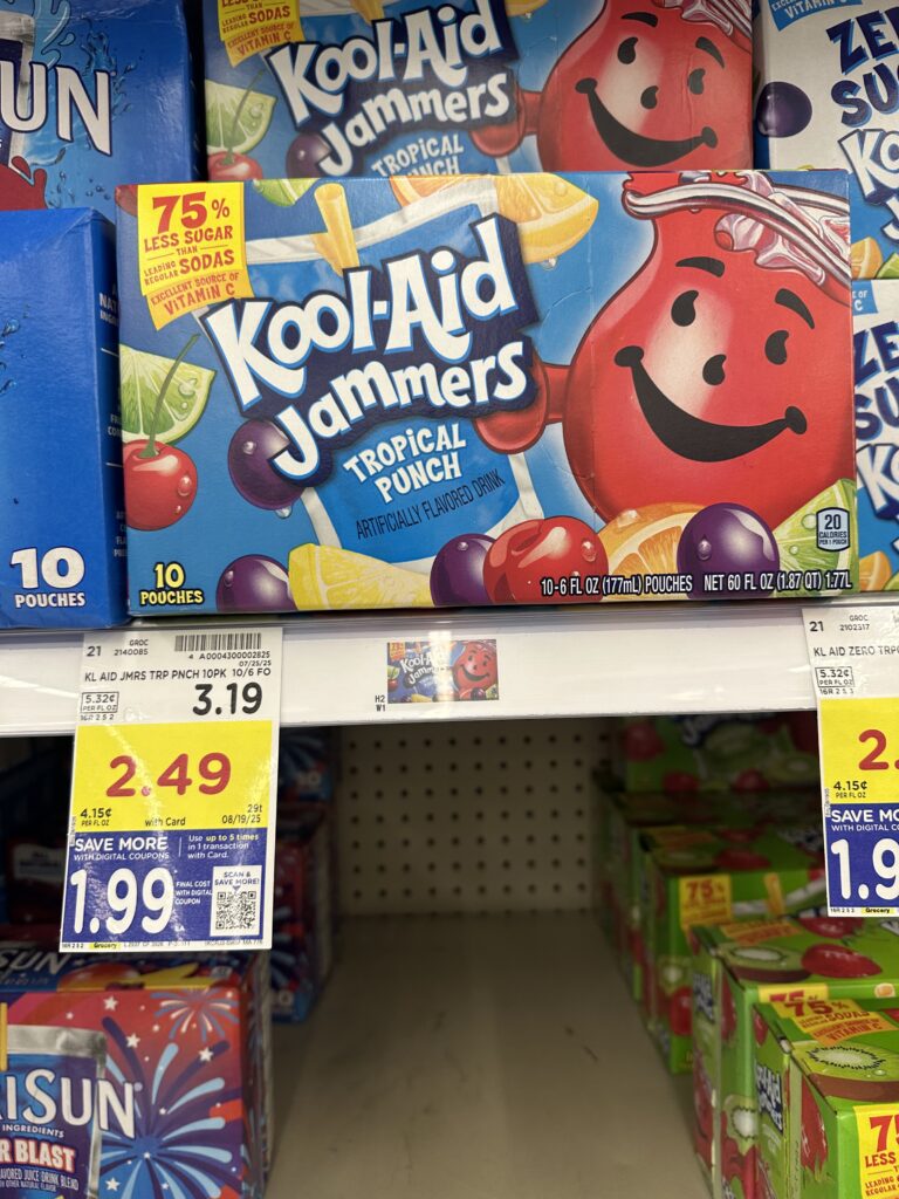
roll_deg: +0.6
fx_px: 831
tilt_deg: -1.4
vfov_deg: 71.6
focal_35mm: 24
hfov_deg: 56.8
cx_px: 450
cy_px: 600
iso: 100
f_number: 1.78
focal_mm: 6.86
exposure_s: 1/64
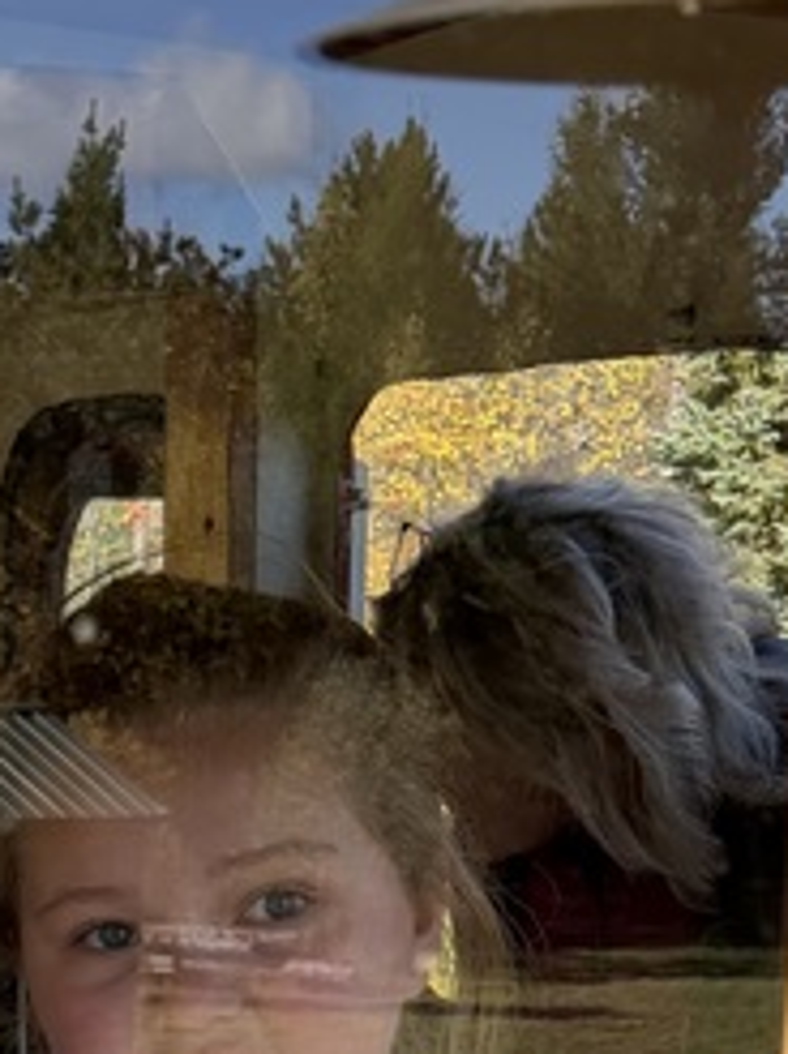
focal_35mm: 100
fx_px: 3040
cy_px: 1392
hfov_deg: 14.0
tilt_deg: -14.5
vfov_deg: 18.2
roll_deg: -1.2
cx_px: -313
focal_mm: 6.76
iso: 100
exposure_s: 1/1018
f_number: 1.78
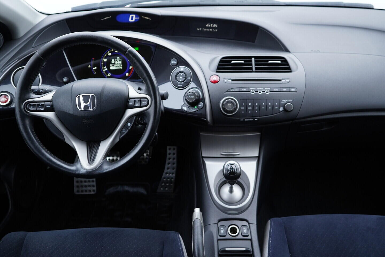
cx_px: 192
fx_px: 385
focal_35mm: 36
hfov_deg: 53.1
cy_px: 128
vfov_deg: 36.9
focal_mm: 24
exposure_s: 1/40
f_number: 2.8
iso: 250
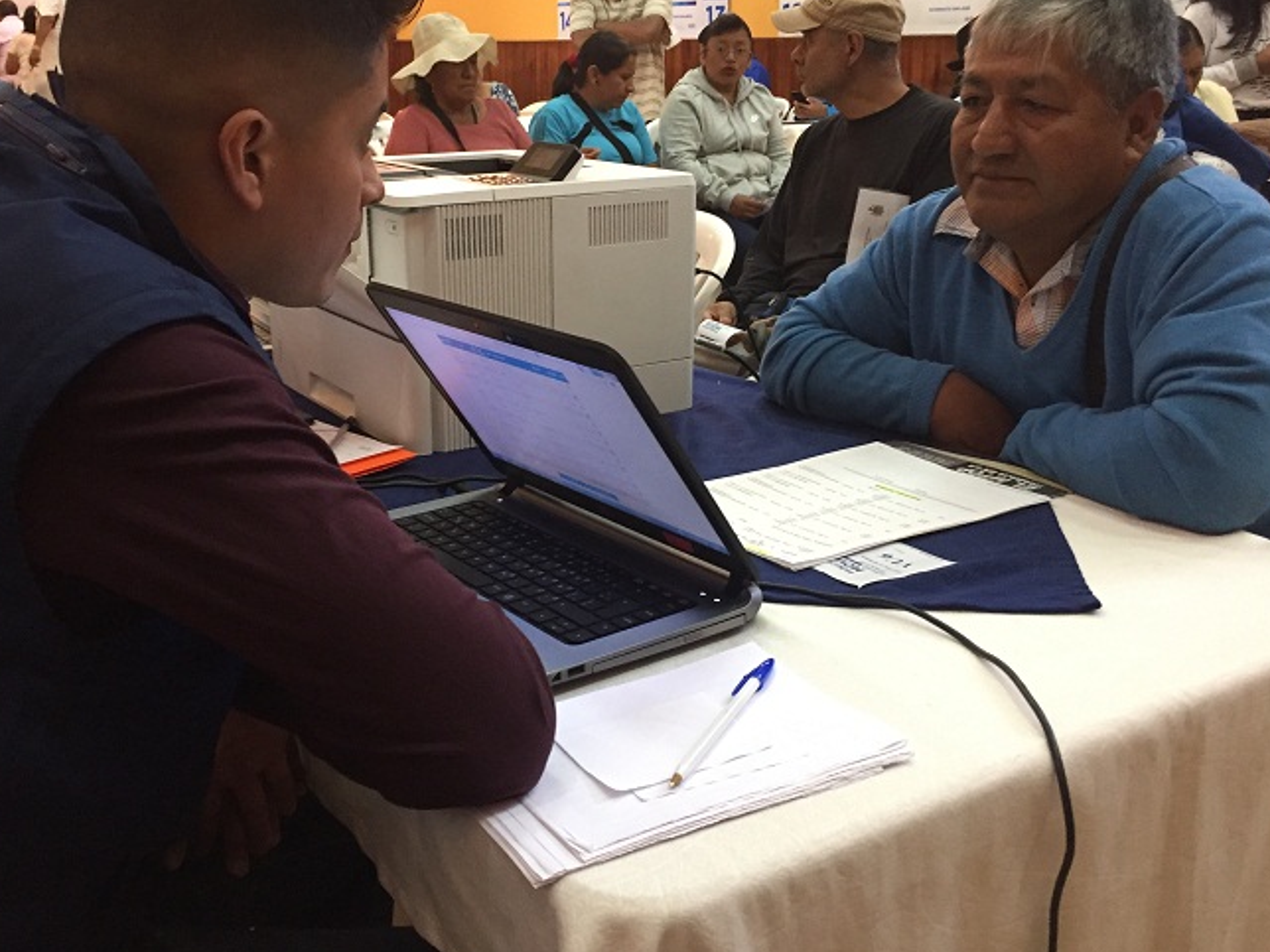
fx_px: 1321
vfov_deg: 39.6
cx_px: 570
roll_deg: +0.5
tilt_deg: -14.6
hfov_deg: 51.3
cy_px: 432
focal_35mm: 36
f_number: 2.2
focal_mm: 4.15
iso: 250
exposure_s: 1/24
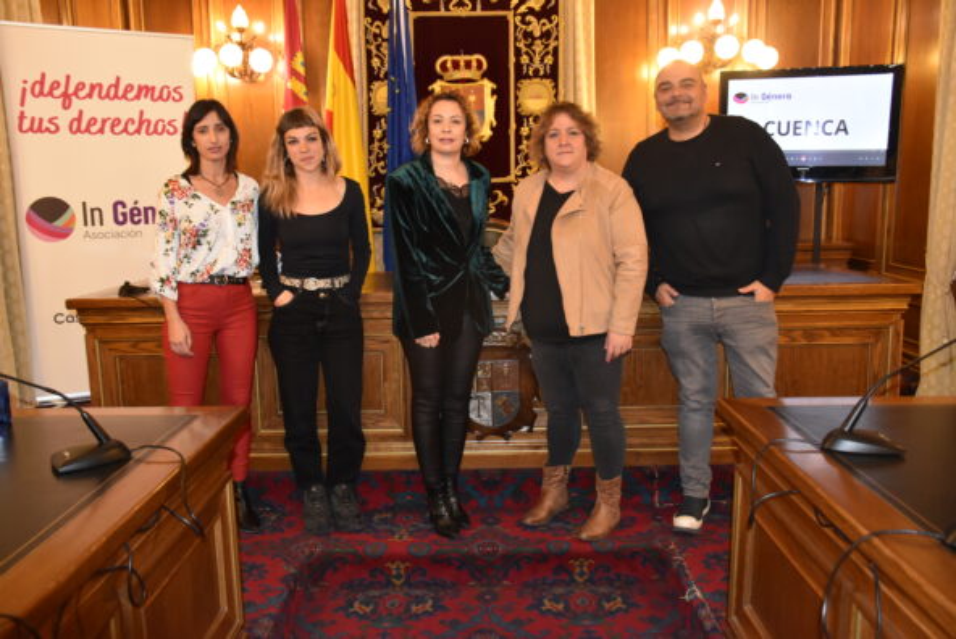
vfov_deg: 43.7
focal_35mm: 30
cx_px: 478
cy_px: 320
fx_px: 797
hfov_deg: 61.9
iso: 1400
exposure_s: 1/60
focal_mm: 20
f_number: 3.5
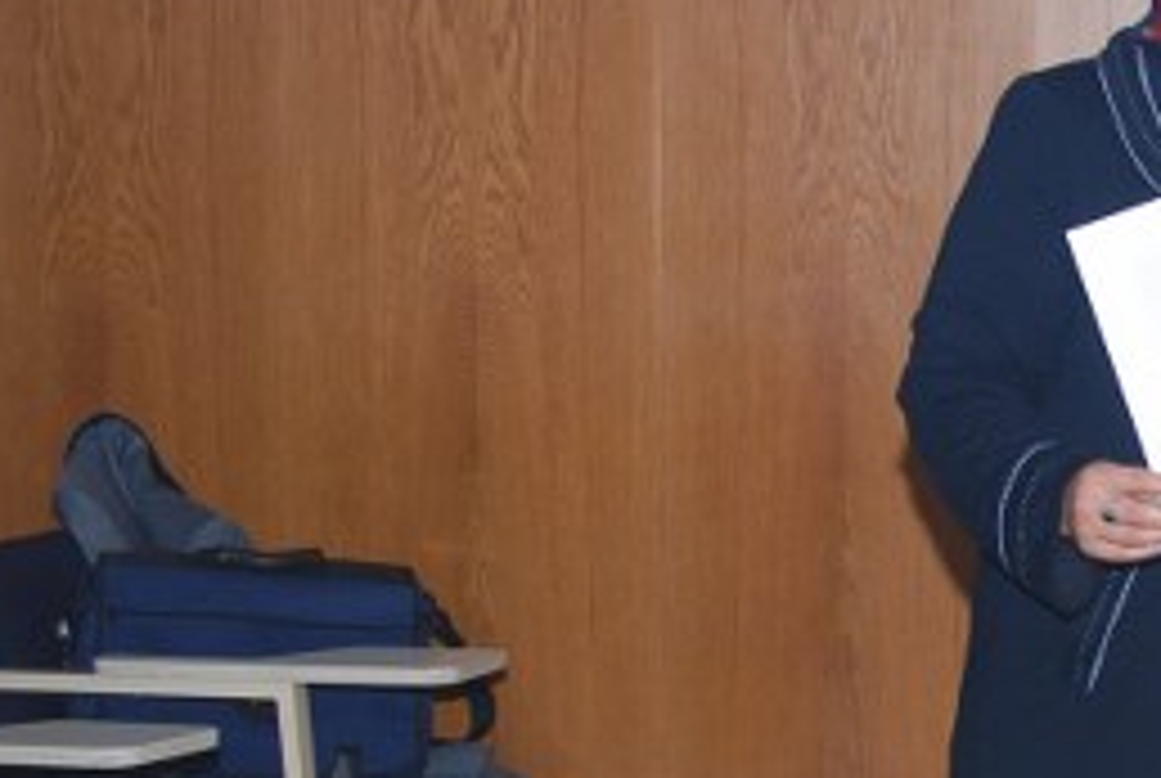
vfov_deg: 11.4
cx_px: 1467
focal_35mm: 121
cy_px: 510
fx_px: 3909
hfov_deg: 16.1
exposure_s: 1/60
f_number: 4
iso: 200
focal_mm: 26
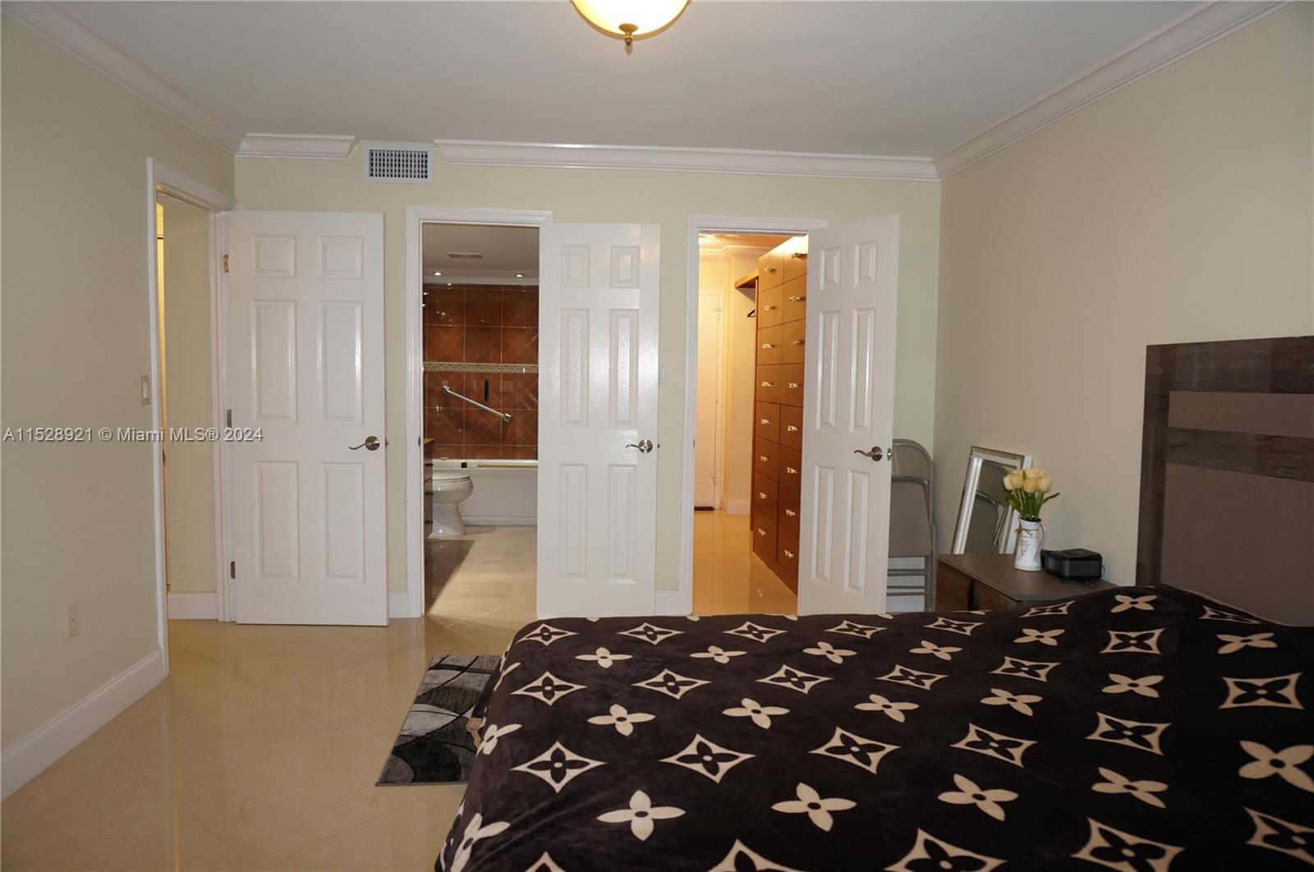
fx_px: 875
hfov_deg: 73.8
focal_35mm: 24
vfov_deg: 53.0
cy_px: 436
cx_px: 657
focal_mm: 16
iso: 400
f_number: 4
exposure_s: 1/60
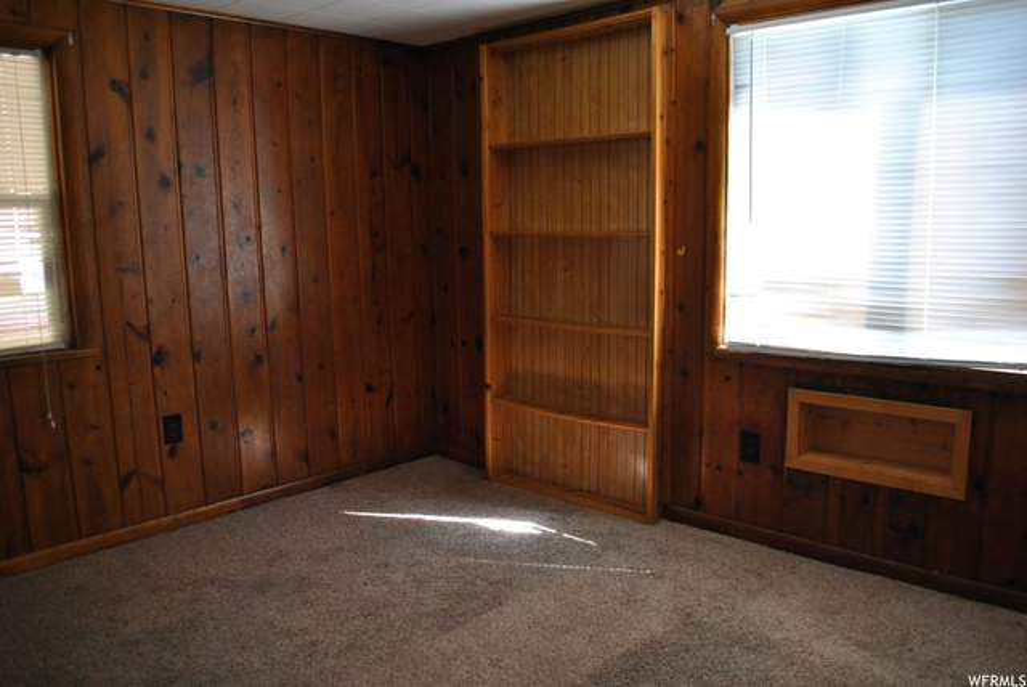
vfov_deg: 48.0
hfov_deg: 67.3
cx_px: 514
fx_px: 771
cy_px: 344
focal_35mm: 27
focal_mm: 18
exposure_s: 1/50
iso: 200
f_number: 3.5
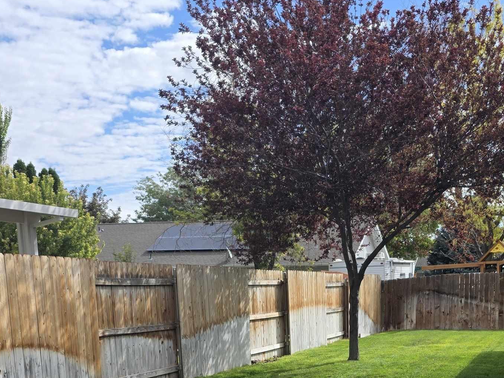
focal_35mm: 52
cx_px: 345
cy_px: 411
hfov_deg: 36.4
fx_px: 757
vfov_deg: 26.0
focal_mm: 6.3
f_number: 1.7
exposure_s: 1/4650
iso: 80
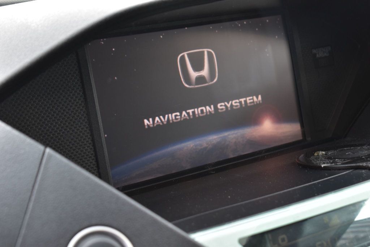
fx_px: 848
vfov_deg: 16.5
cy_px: 124
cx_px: 185
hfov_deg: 24.6
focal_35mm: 82
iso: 400
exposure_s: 1/30
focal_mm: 55
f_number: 7.1
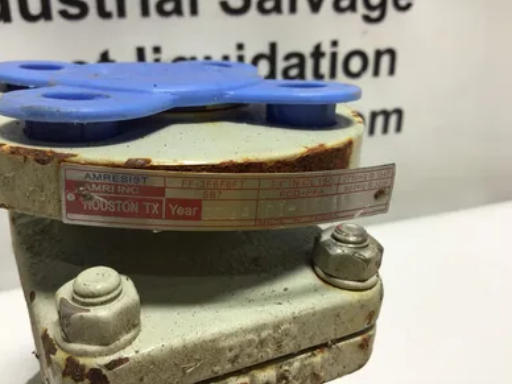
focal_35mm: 32
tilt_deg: -23.1
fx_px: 473
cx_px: 257
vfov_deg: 44.2
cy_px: 187
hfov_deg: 56.8
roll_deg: +0.9
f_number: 2.4
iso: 25
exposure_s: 1/100
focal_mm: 3.3
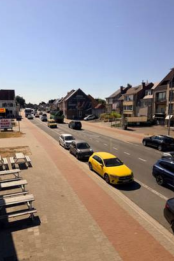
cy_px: 132
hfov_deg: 49.4
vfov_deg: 69.4
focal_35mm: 26
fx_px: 189
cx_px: 78
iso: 80
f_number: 1.78
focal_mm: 6.76
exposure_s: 1/3759
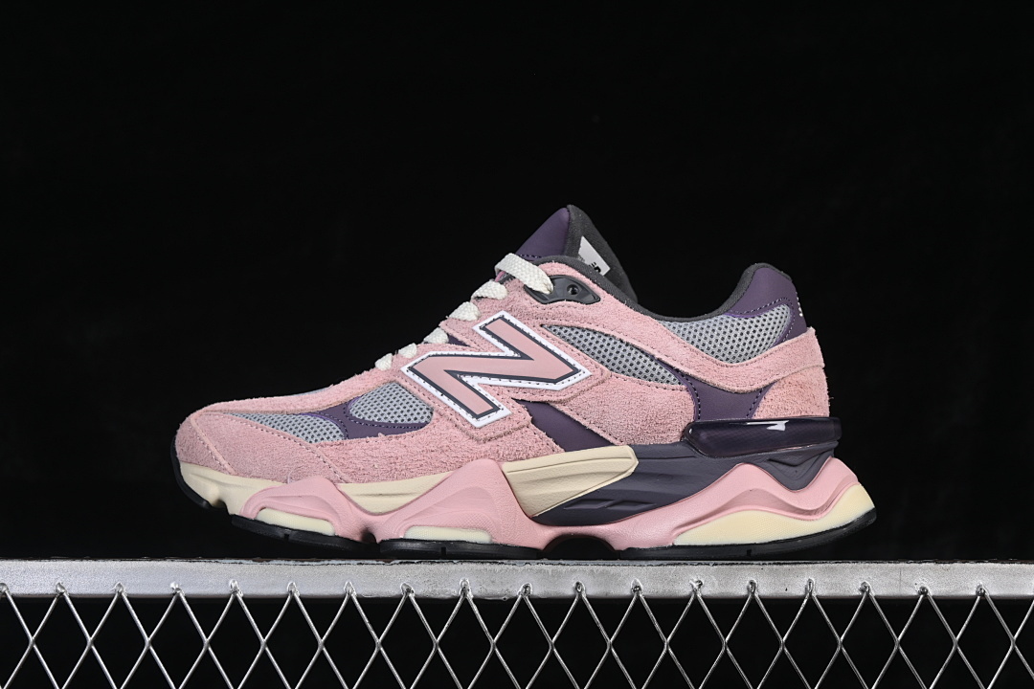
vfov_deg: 18.2
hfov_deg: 27.0
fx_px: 2154
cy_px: 344
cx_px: 517
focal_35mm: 75
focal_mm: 50
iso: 160
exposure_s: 1/80
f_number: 8
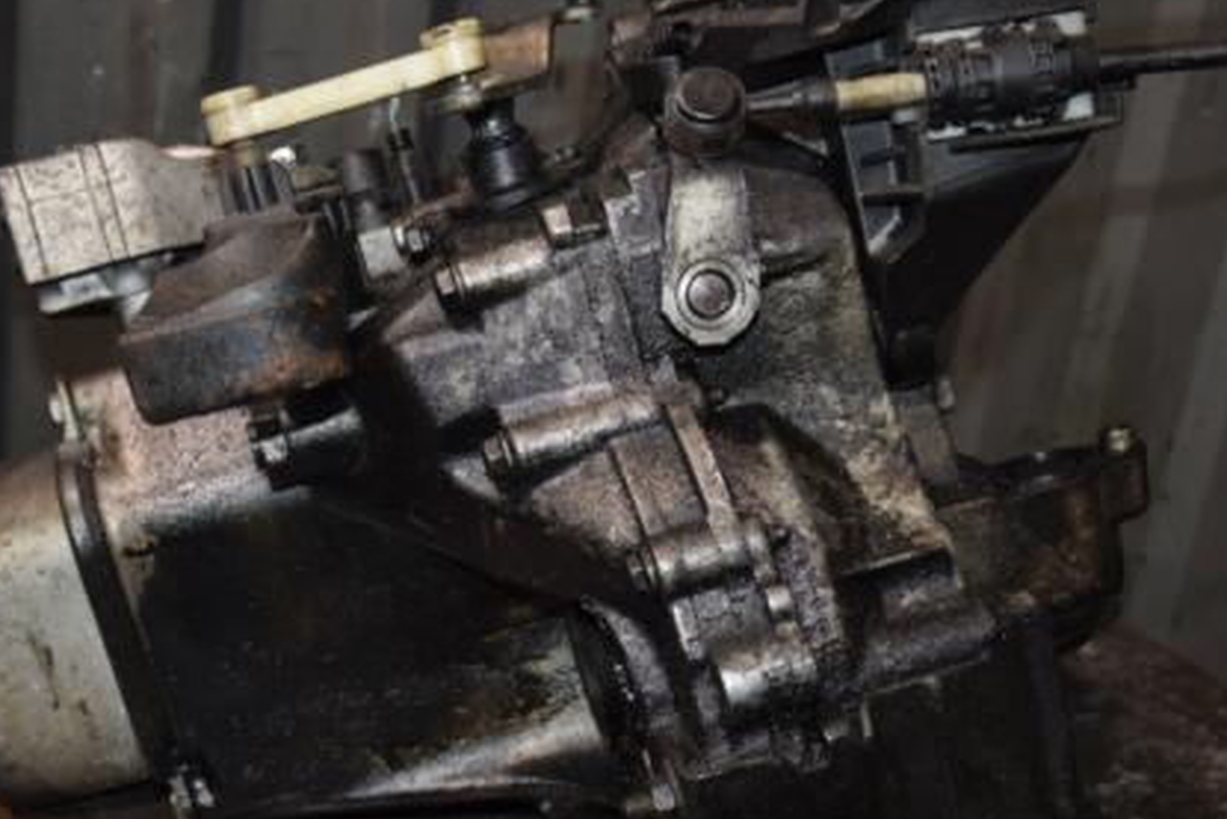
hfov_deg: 30.9
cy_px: 476
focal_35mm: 65
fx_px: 2216
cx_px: 520
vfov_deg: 20.9
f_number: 5
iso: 800
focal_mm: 30
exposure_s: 1/60
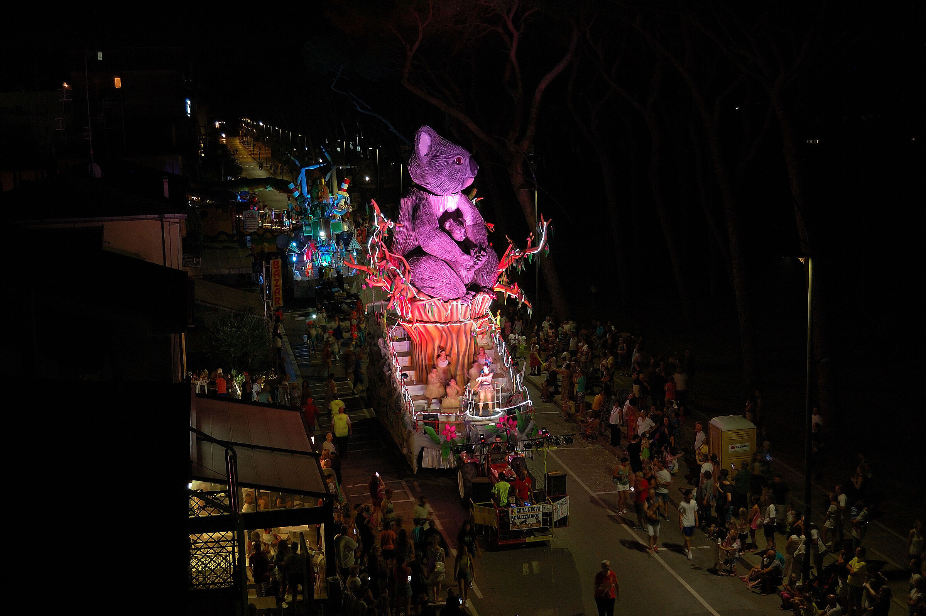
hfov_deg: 41.1
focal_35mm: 48
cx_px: 463
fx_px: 1234
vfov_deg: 28.0
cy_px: 308
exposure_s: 1/5
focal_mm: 32
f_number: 4.5
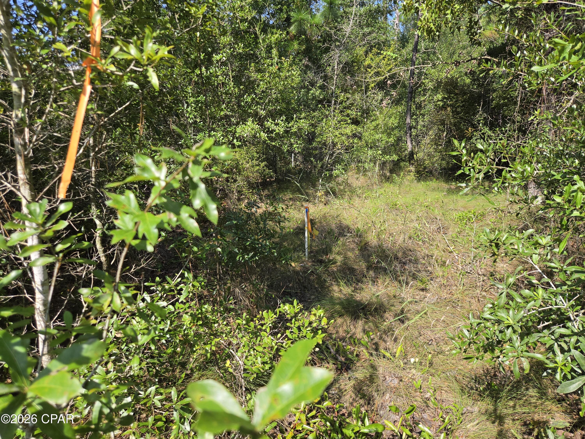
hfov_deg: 73.9
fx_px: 389
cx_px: 292
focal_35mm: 23
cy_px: 220
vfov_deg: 58.9
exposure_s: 1/1819
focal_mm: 5.4
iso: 80
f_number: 1.8
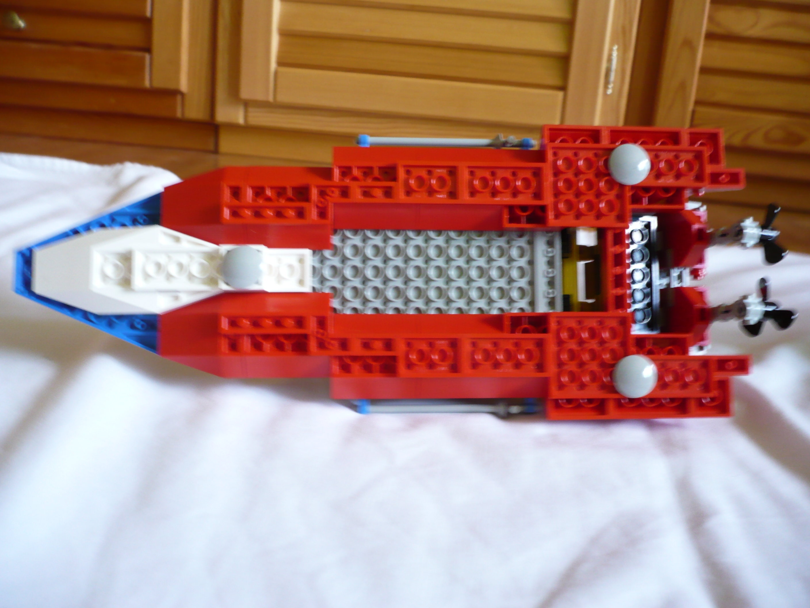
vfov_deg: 40.7
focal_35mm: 35
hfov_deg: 52.6
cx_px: 405
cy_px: 304
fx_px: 819
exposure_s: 1/13
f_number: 2.8
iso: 200
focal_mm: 5.8
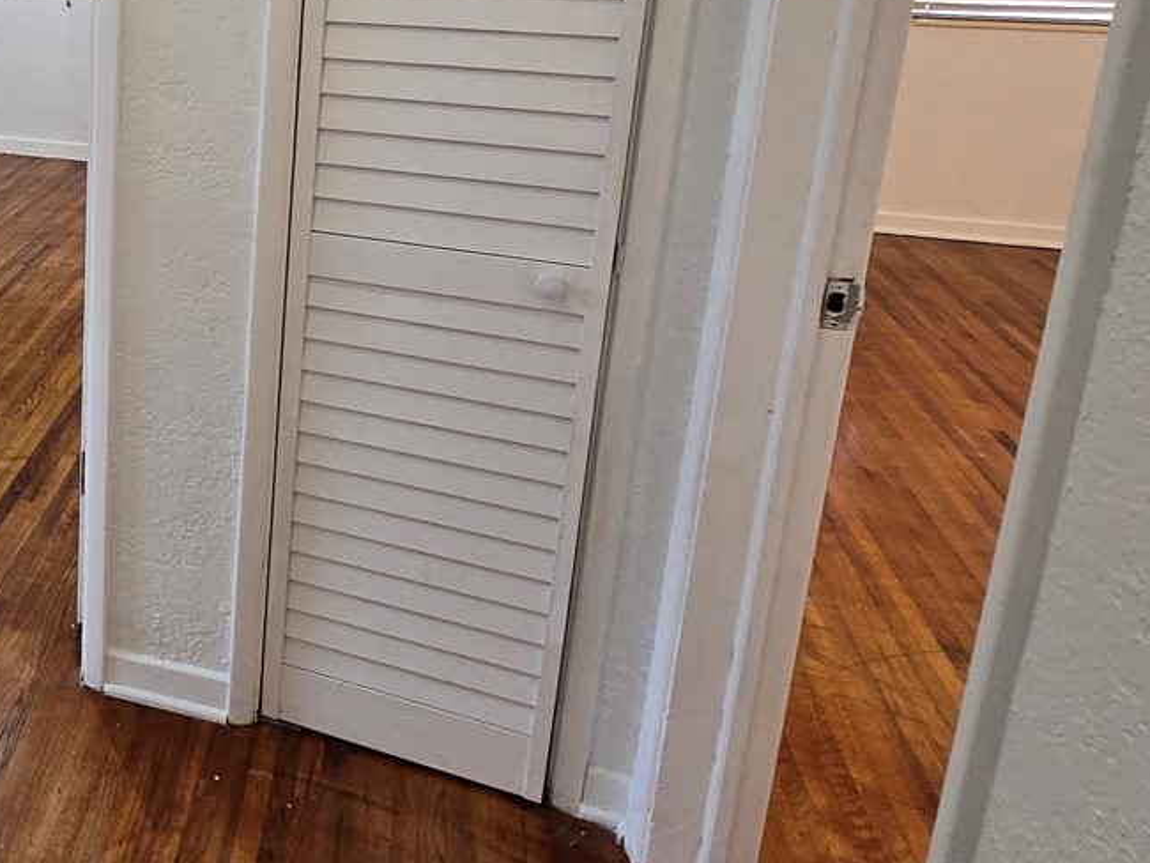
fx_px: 1063
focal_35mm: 32
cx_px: 4
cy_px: 129
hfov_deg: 47.3
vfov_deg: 41.5
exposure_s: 1/60
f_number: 2.2
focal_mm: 2.2
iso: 160
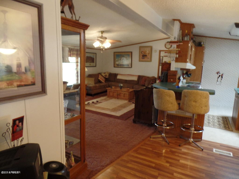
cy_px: 90
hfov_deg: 73.9
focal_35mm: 23
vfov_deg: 58.9
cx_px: 120
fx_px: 159
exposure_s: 1/30
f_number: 2.8
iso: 320
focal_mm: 4.1
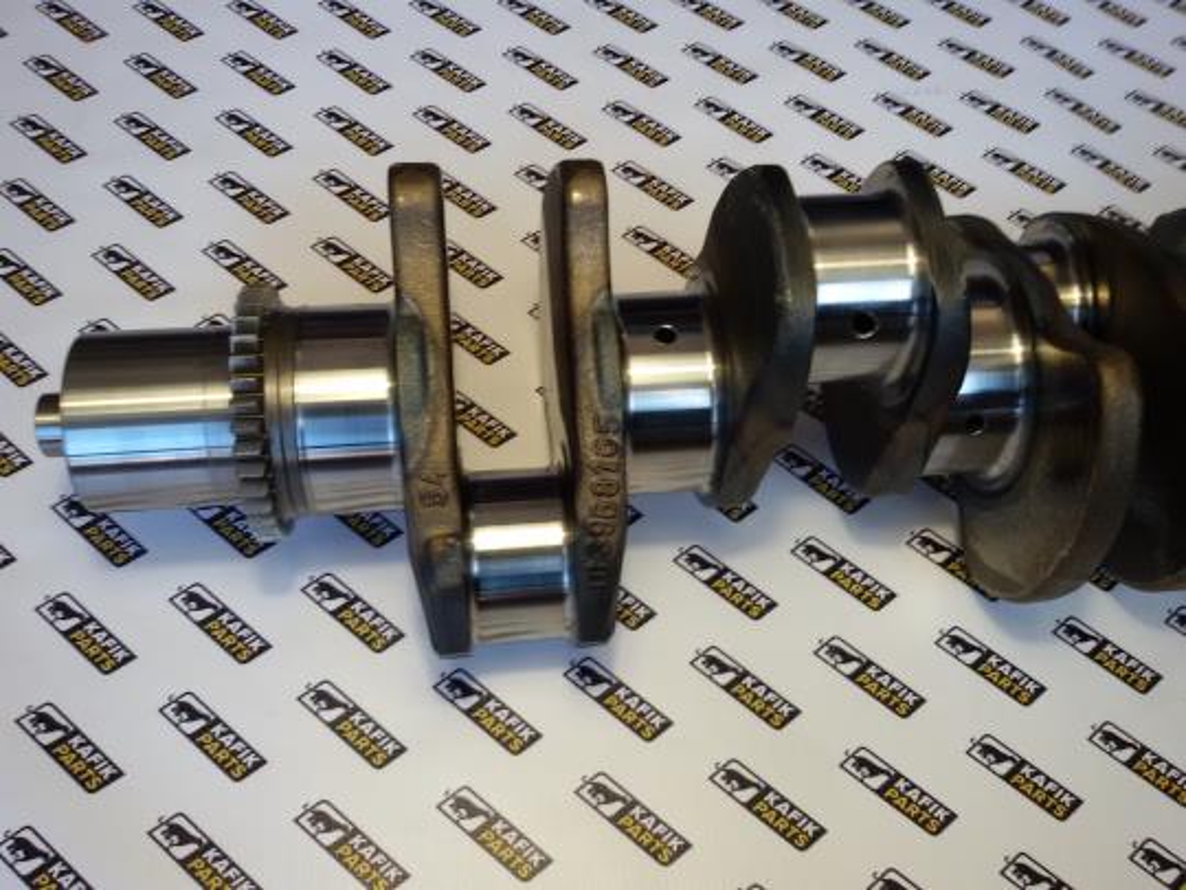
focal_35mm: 31
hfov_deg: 58.4
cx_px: 593
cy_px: 445
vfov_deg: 45.4
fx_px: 1062
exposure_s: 1/33
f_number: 2.4
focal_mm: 2.93
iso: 50
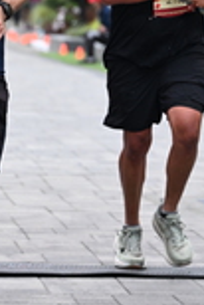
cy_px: 8
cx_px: 128
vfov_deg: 7.0
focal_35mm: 292
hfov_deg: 4.7
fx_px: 2476
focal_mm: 82
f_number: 2.8
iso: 1250
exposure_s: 1/2500
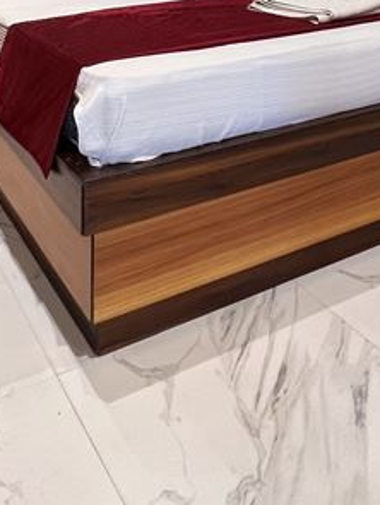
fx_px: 643
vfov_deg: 32.7
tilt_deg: +1.0
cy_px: -142
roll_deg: +0.3
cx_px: 221
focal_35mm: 44
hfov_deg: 32.9
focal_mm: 1.57
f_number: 1.8
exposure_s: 1/100
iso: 250
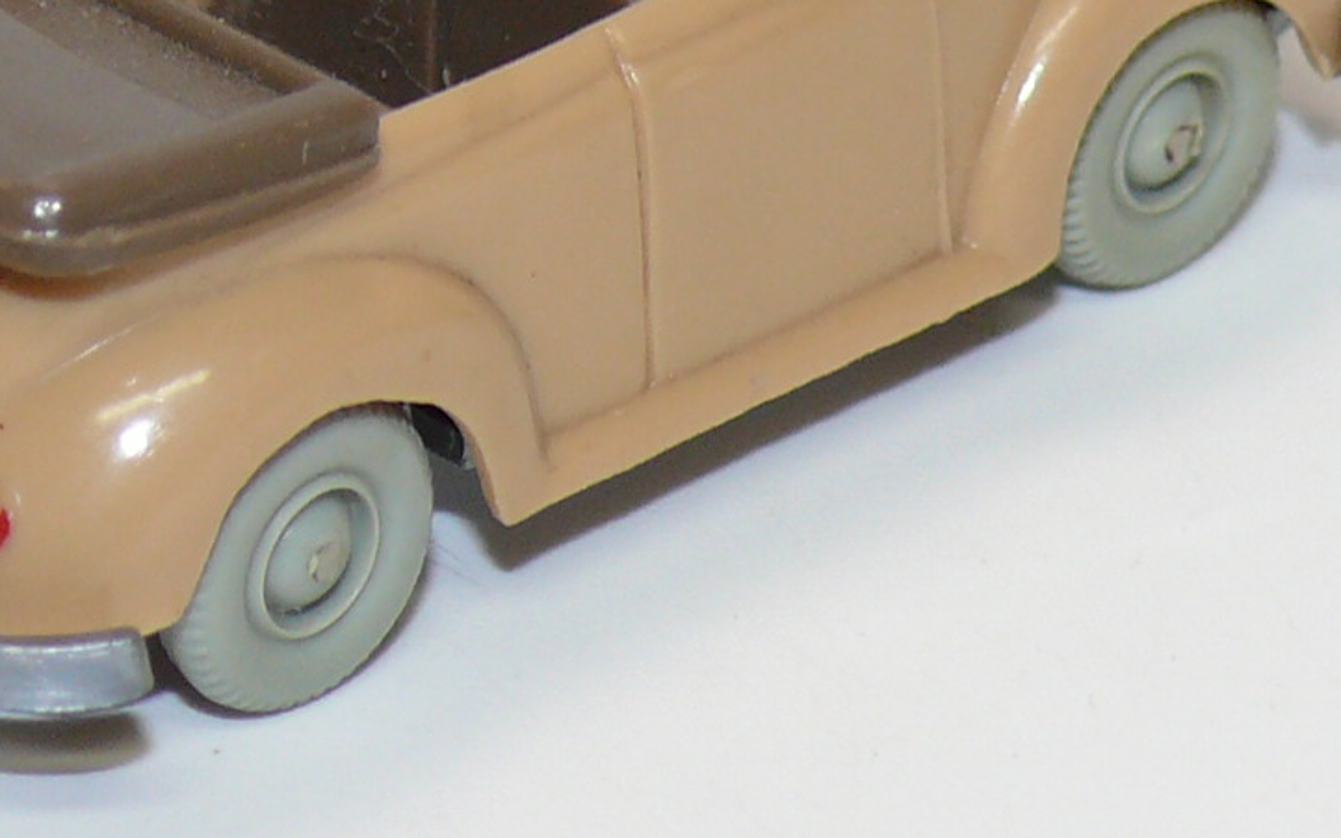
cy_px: 67
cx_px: 435
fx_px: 12534
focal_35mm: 343
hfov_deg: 6.1
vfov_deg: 3.8
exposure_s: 1/30
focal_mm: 17.3
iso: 100
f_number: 4
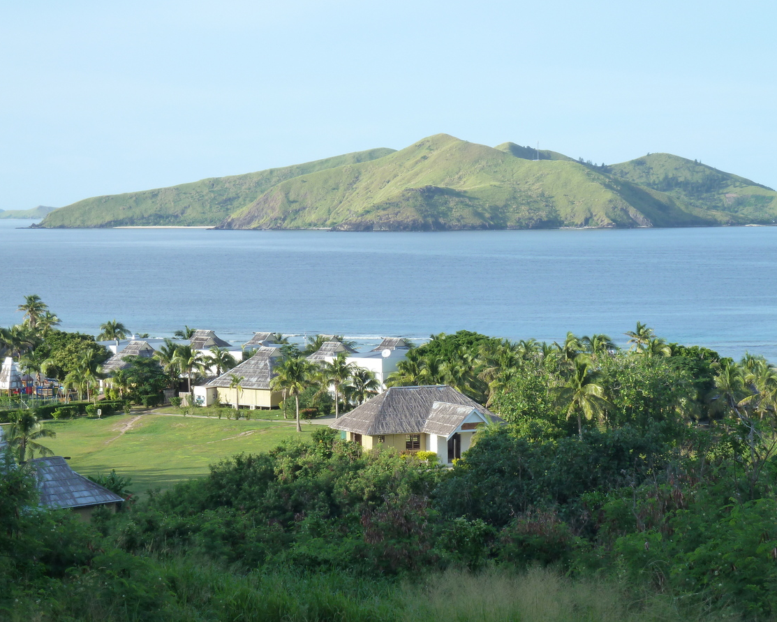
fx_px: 2323
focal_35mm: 101
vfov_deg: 15.2
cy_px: 313
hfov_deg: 19.0
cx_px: 376
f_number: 4.3
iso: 125
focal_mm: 15.8
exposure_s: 1/250
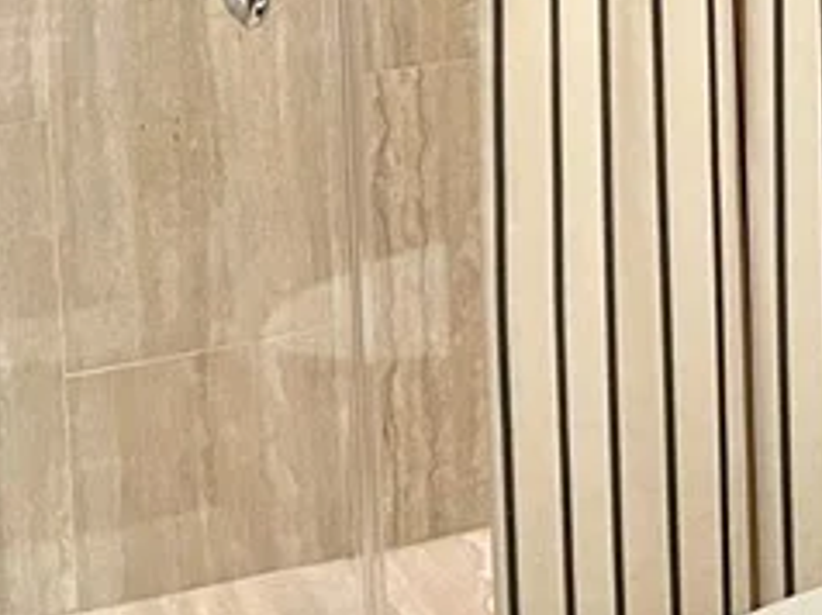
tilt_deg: -7.1
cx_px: 1088
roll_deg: +0.4
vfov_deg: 12.4
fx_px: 2657
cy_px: -373
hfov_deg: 16.6
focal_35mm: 112
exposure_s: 1/60
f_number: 1.5
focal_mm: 5.7
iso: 320
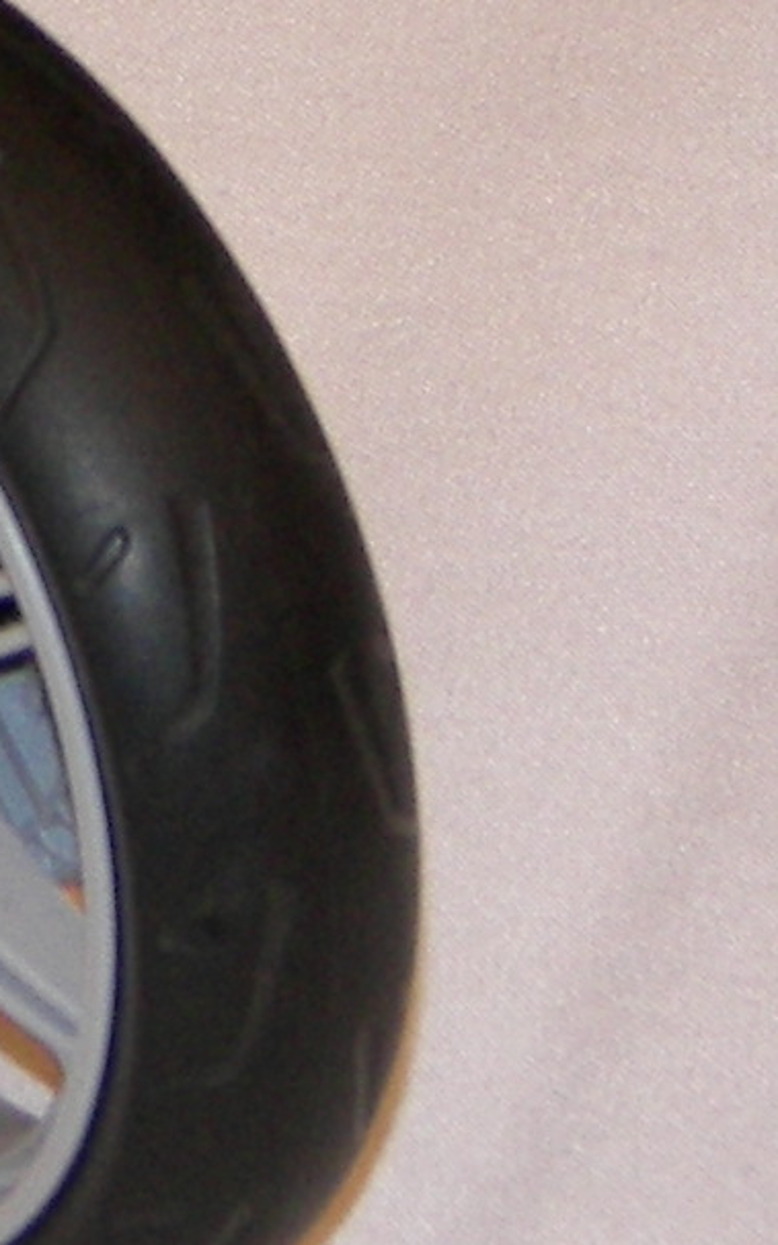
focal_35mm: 602
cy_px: -583
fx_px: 20437
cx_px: -1585
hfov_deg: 2.2
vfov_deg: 3.5
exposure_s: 1/40
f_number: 3.2
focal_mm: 22.1
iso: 100
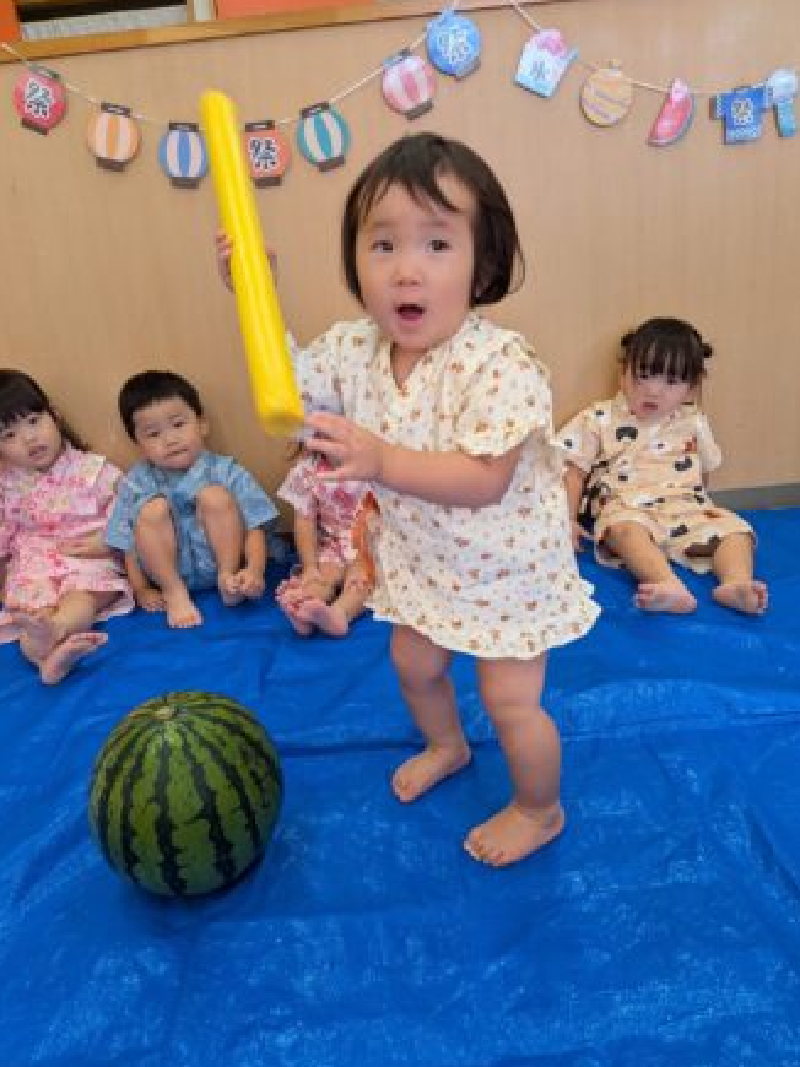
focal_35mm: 25
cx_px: 407
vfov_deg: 69.4
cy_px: 536
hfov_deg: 54.9
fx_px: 771
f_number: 1.7
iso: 67
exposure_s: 1/120
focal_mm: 4.53
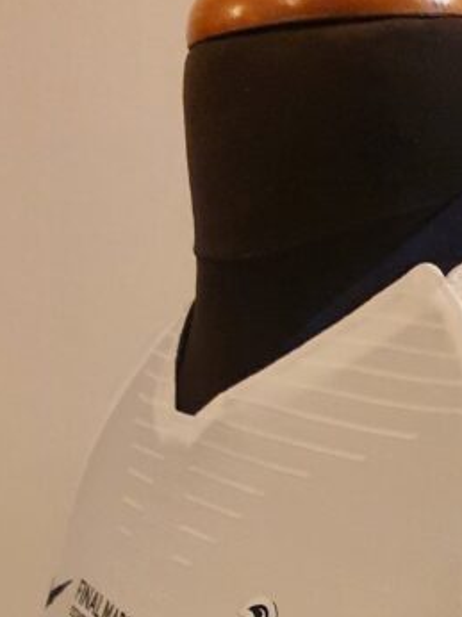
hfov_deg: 18.7
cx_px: 450
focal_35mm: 77
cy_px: 876
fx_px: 1372
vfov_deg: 21.9
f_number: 1.5
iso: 640
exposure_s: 1/50
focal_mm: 4.32
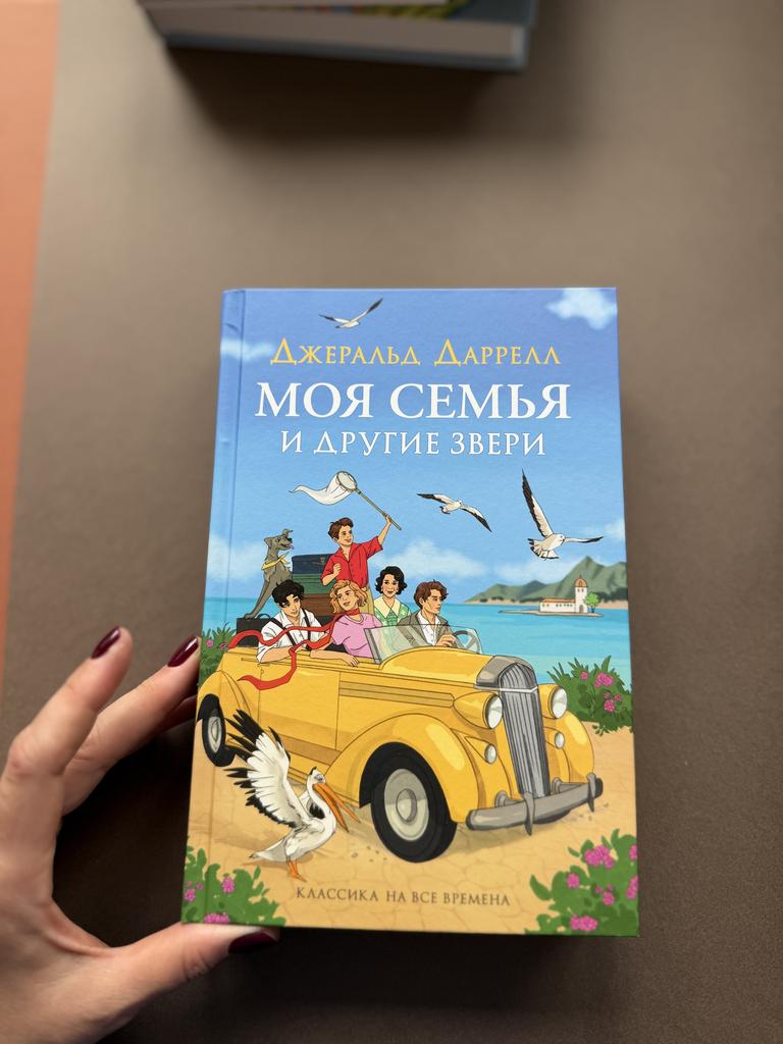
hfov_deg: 56.8
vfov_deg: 71.6
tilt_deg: -79.8
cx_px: 392
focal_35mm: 24
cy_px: 522
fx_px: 724
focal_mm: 6.76
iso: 80
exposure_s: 1/368
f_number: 1.78
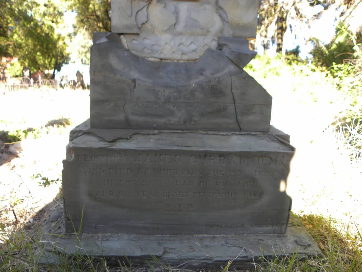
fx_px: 303
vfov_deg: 48.2
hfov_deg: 61.7
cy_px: 136
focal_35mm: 29
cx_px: 181
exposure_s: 1/77.5
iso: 64
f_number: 3.2
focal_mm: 5.2
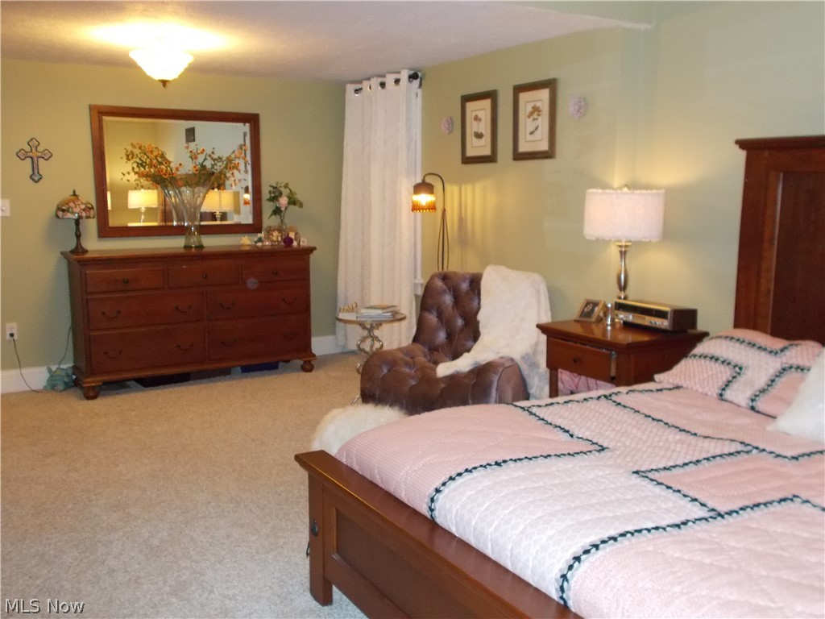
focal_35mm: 34
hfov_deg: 54.0
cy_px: 310
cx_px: 412
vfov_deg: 41.8
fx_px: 810
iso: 500
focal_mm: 6
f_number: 3.6
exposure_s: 1/25
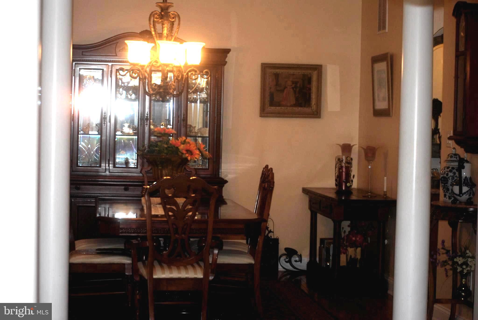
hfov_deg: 24.6
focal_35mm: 82
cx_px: 239
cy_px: 160
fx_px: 1096
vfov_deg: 16.6
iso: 200
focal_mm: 55
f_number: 4
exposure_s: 1/60
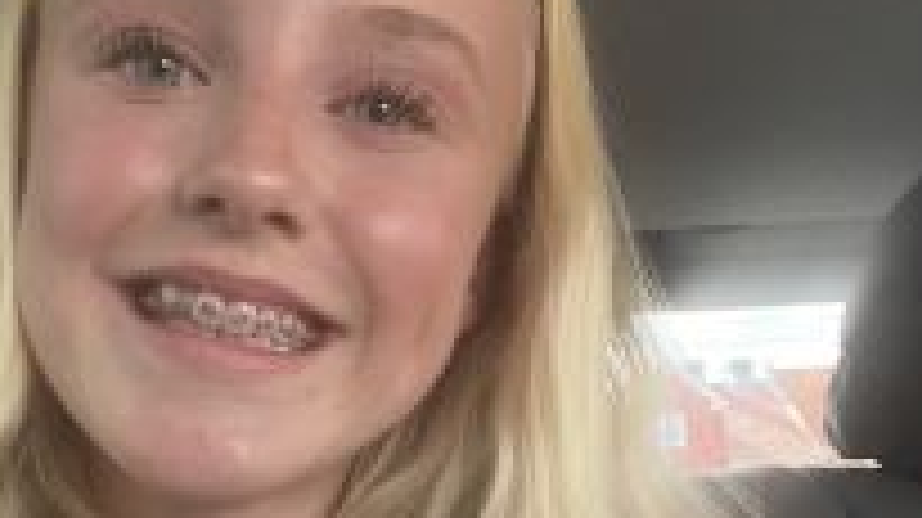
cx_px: 274
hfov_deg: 37.3
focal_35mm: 55
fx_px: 1344
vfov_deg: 20.8
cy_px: 556
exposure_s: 1/58
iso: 125
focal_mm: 2.71
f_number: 2.2
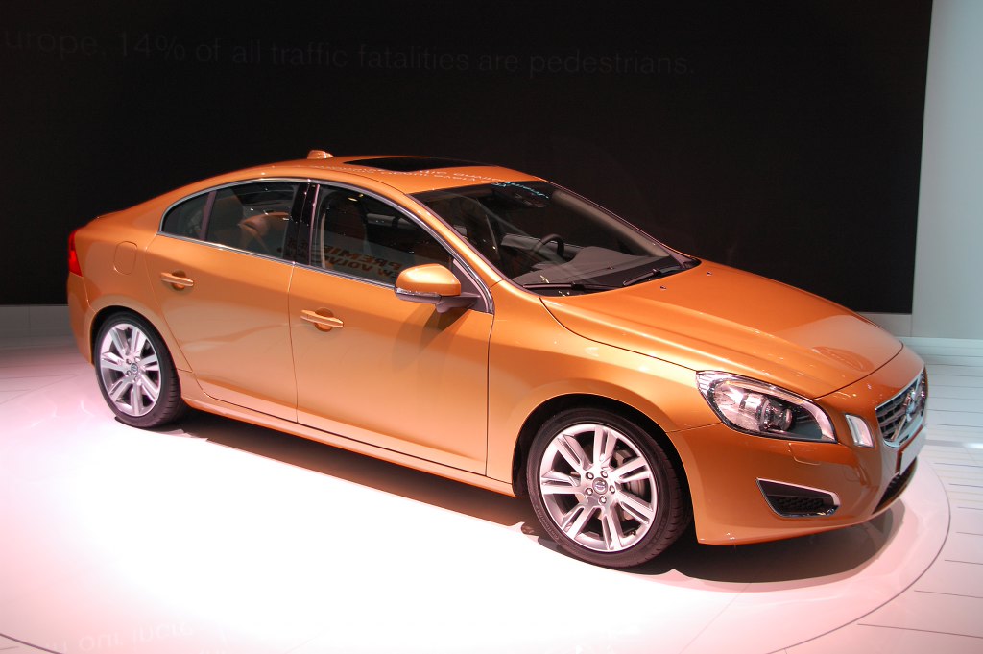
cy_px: 327
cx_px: 492
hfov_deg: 49.6
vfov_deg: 34.2
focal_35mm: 39
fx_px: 1064
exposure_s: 1/100
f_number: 5
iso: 400
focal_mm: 26
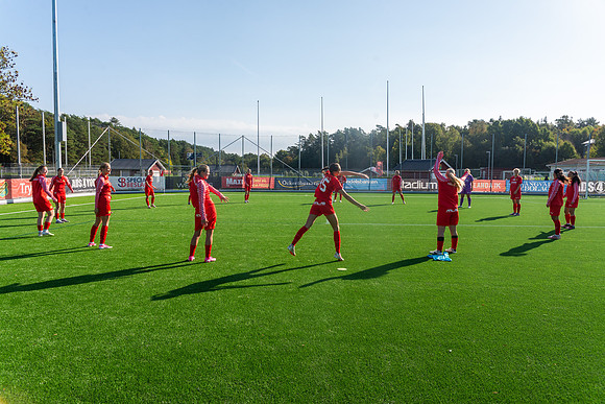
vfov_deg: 52.0
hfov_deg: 72.4
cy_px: 202
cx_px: 302
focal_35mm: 25
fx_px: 414
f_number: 7.1
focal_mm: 24
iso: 450
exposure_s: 1/1000
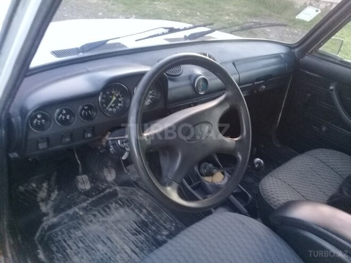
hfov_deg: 58.4
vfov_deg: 45.4
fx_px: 314
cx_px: 176
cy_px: 132
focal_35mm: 31
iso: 200
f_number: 2.2
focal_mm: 3.3
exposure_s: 1/17
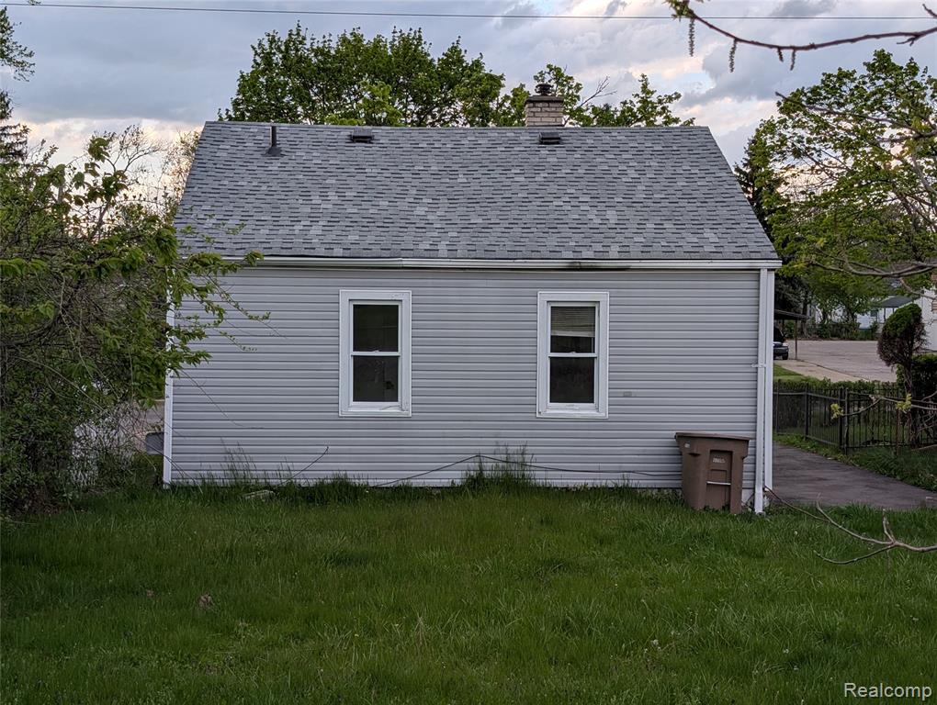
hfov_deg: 38.9
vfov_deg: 29.7
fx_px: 1328
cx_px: 468
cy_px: 352
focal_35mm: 49
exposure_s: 1/225
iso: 20
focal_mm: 6.9
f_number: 1.68
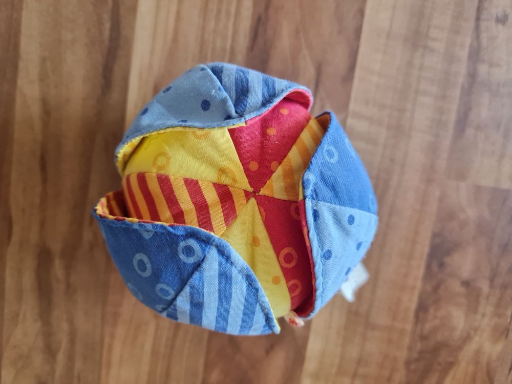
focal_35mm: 26
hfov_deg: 67.3
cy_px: 192
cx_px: 256
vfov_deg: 53.1
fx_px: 385
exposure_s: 1/50
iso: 320
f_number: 1.8
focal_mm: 5.4
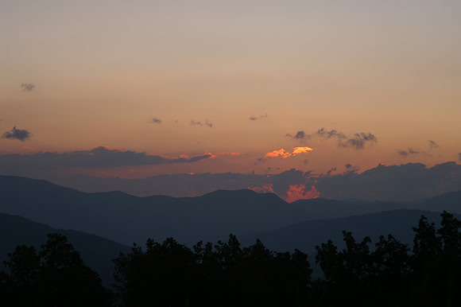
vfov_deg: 13.0
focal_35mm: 105
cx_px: 230
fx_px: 1344
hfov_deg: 19.5
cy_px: 154
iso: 125
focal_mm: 70
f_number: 5.6
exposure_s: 1/160
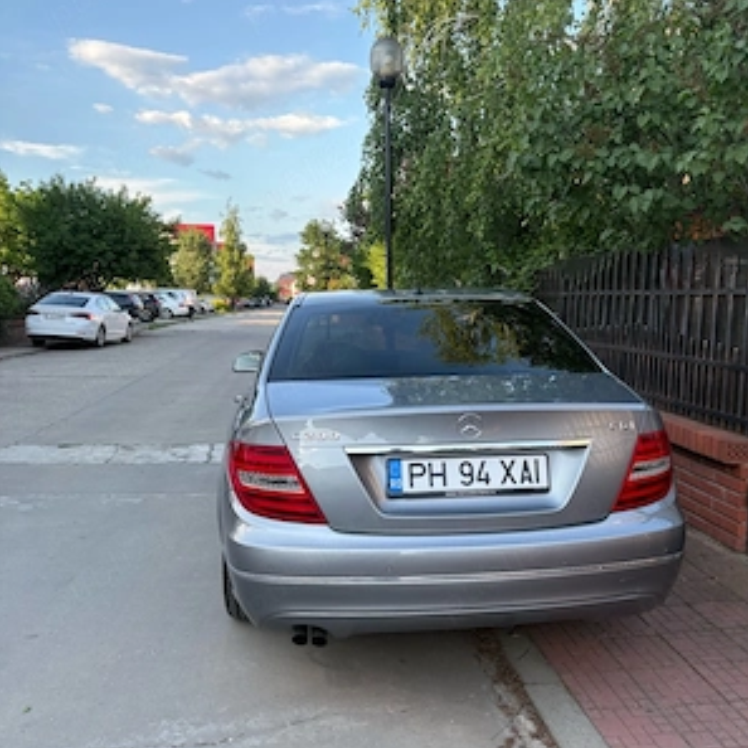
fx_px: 758
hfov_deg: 52.5
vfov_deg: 52.5
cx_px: 375
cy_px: 390
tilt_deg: -6.8
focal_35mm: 31
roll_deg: -0.8
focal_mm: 5.96
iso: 64
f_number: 1.6
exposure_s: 1/424
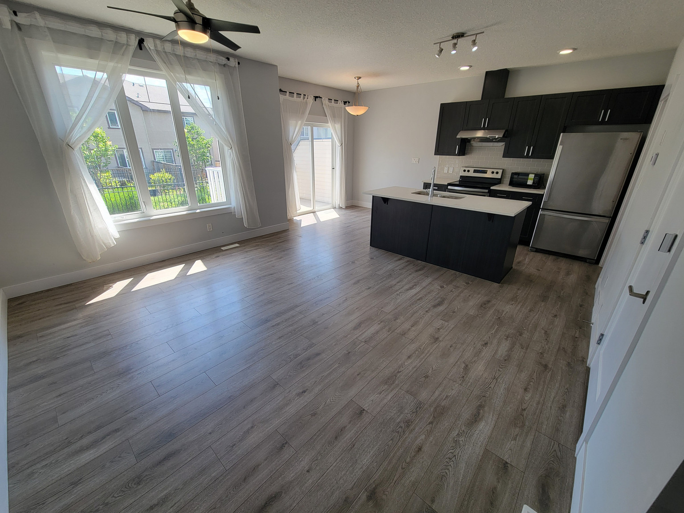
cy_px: 256
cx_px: 342
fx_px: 257
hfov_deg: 106.2
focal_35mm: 13
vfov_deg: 89.9
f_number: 2.2
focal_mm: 2.2
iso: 50
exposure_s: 1/136
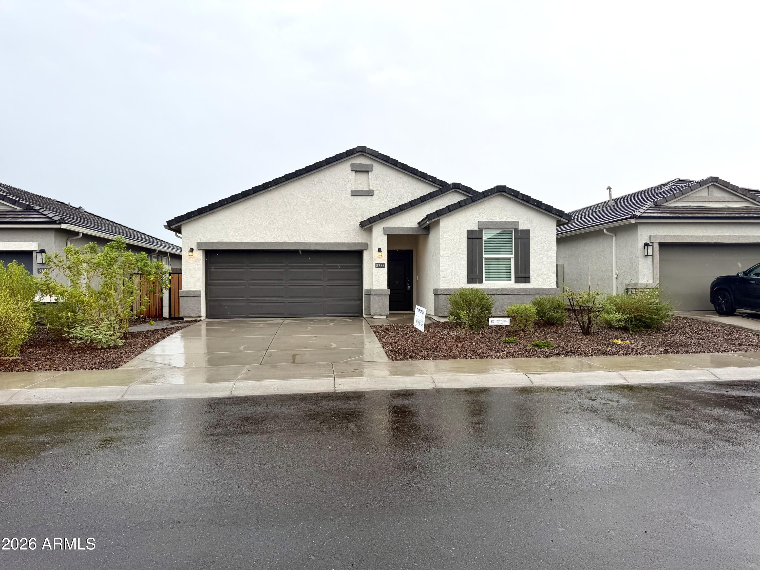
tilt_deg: -0.4
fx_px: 527
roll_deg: +0.8
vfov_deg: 56.8
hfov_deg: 71.6
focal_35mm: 24
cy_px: 285
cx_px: 380
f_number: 1.78
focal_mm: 6.76
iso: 80
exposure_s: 1/1032
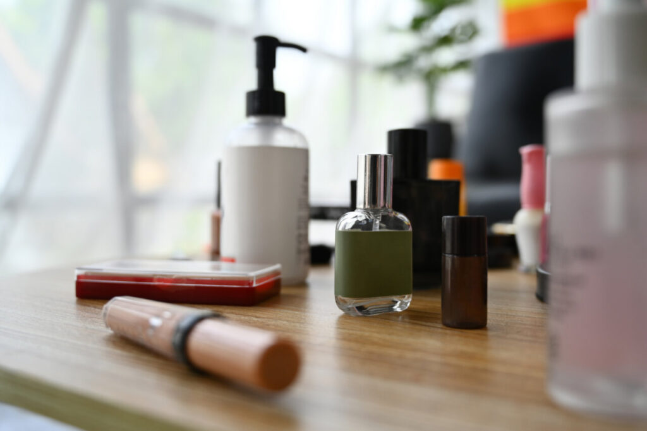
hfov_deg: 53.1
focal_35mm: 36
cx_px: 324
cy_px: 216
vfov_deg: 36.8
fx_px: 647
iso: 400
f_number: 4
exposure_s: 1/500
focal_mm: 36
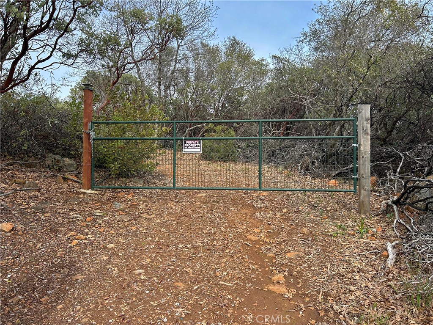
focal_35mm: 26
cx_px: 216
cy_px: 162
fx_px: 325
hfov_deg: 67.3
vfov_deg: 53.1
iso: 50
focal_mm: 5.7
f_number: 1.5
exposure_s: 1/1048
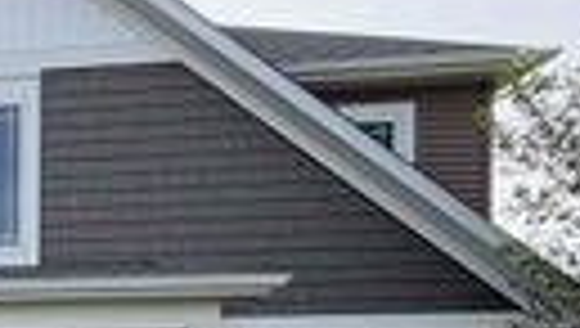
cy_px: 488
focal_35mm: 59
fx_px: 909
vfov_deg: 18.3
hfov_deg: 26.4
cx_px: -274
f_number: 2.2
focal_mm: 2.22
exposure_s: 1/596
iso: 40
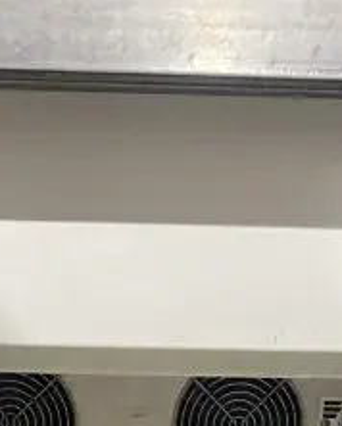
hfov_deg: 16.6
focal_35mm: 93
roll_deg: -2.3
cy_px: 717
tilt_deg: -24.4
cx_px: 156
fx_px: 1175
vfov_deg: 17.5
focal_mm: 4.25
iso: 640
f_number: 1.8
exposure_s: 1/38
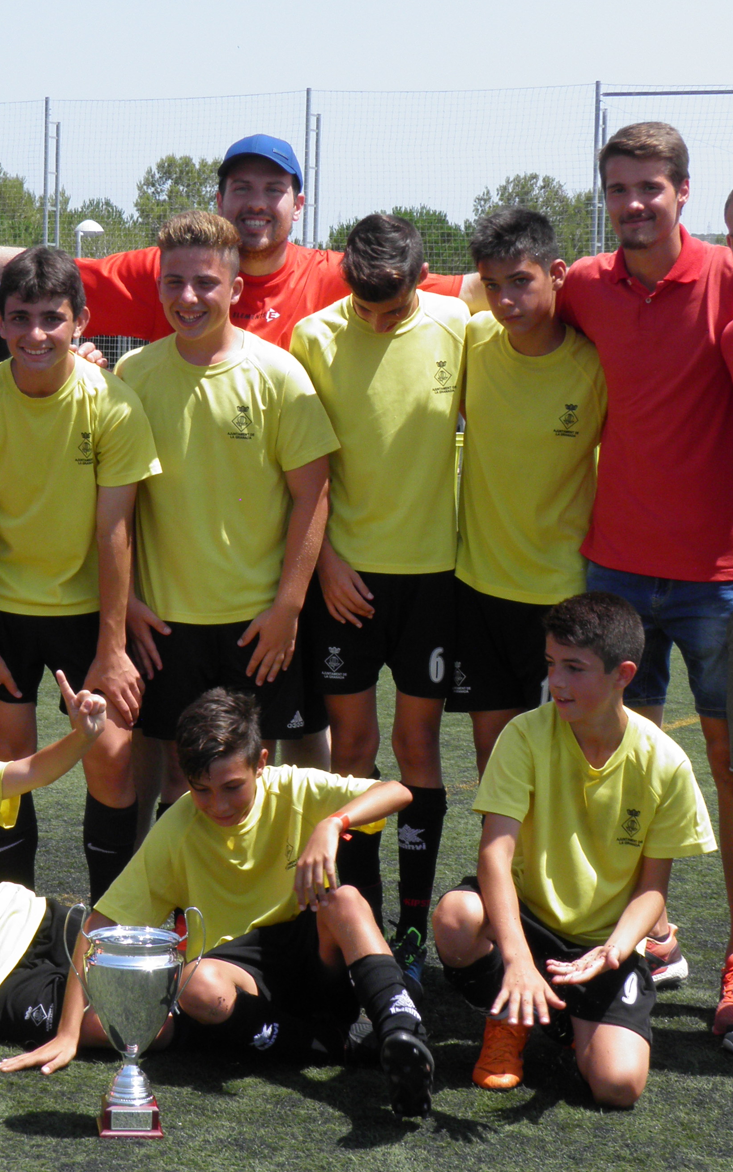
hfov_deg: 15.2
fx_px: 2716
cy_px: 574
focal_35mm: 85
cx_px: 78
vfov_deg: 24.4
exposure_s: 1/250
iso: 50
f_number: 5.5
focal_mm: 8.9
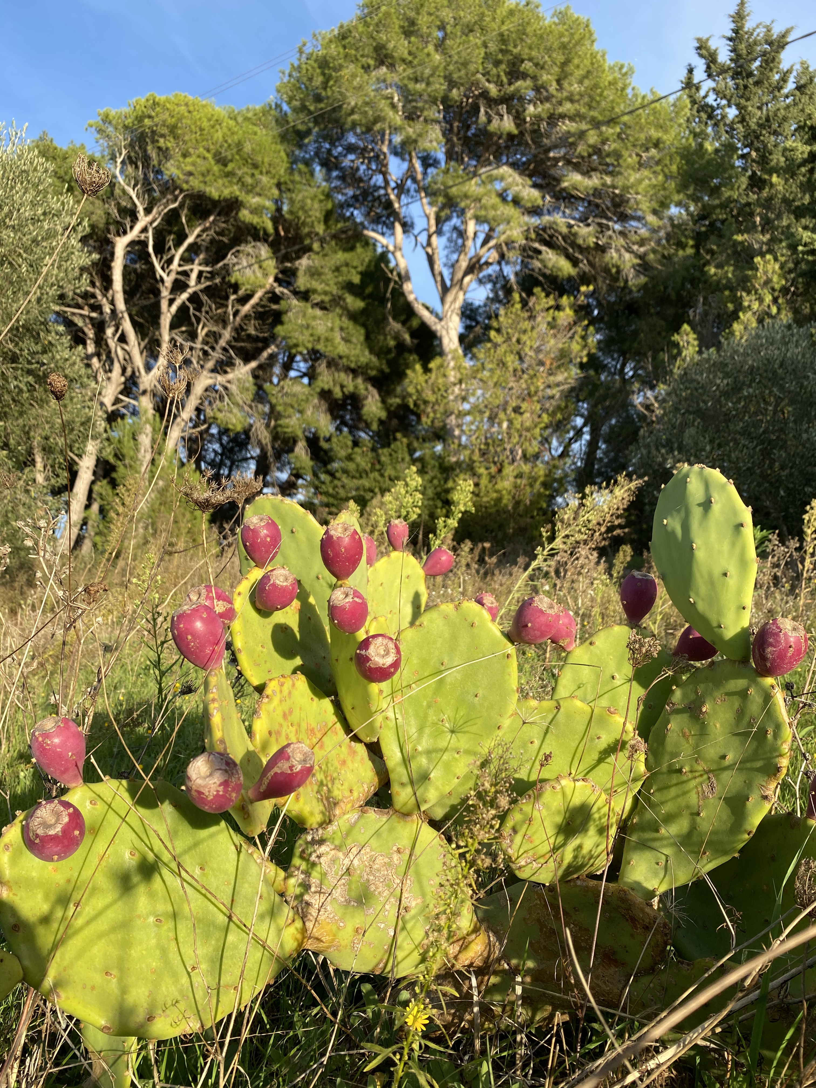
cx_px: 408
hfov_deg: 53.1
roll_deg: +1.0
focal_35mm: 26
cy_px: 544
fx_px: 817
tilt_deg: +6.8
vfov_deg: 67.3
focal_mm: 4.25
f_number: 1.8
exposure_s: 1/1300
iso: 32
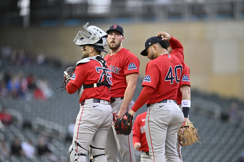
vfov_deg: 3.4
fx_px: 2711
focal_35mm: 400
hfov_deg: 5.2
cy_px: 81
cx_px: 122
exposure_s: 1/2000
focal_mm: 400
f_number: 2.8
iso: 1600
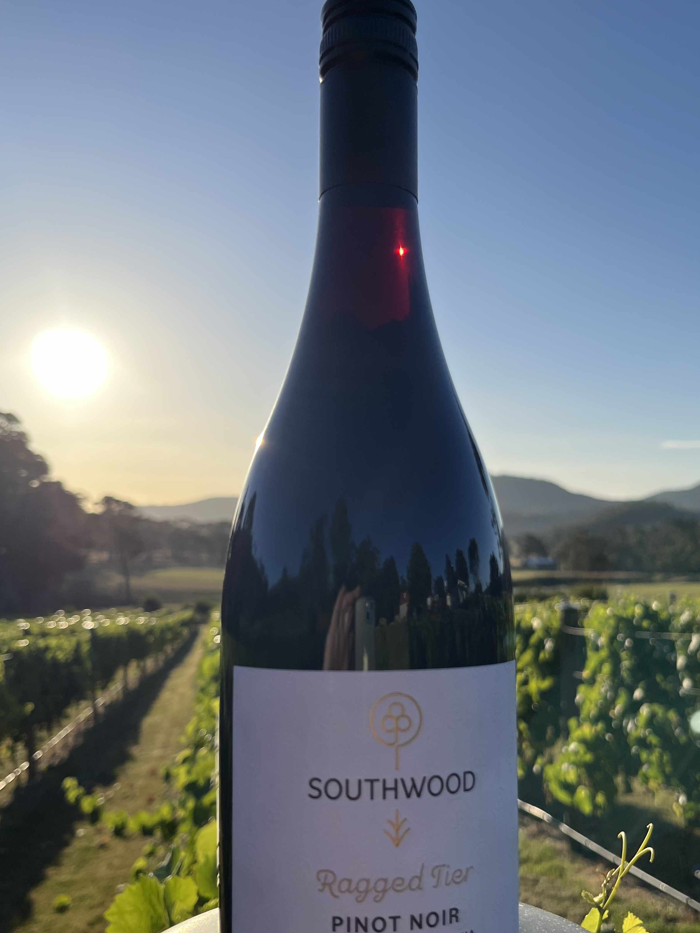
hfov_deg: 42.9
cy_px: 528
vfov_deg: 55.2
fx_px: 890
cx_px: 381
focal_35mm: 33
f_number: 1.6
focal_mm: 5.1
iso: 50
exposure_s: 1/4854
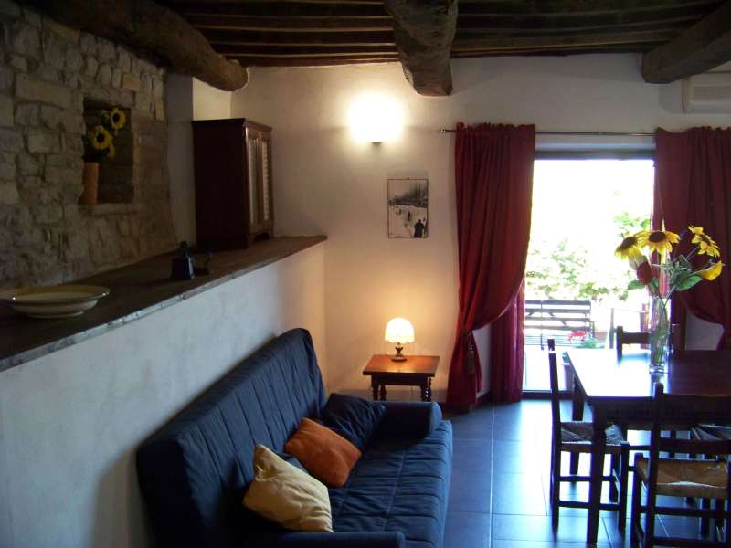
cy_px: 274
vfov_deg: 39.7
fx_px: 760
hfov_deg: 51.4
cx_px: 366
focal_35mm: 36
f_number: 2.8
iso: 187
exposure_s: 1/30
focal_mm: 5.85
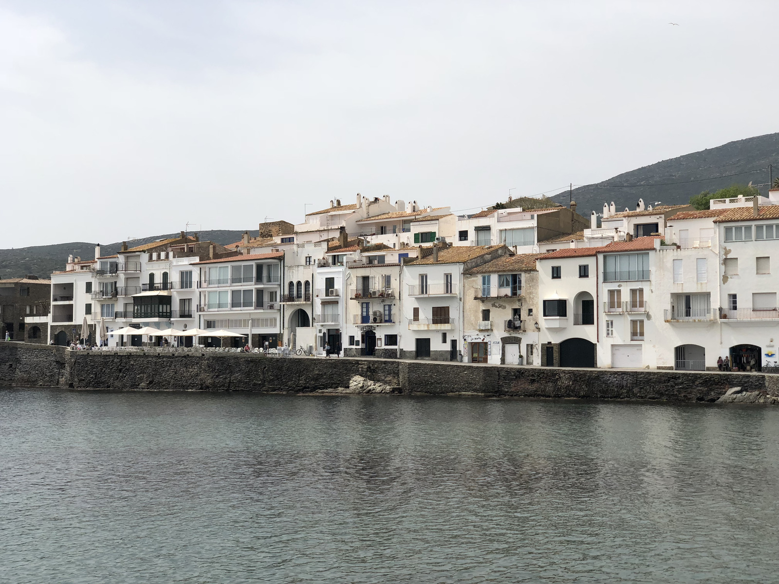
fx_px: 1170
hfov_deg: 36.8
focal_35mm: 52
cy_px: 292
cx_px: 390
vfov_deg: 28.0
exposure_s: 1/2088
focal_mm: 6
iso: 16
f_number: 2.4
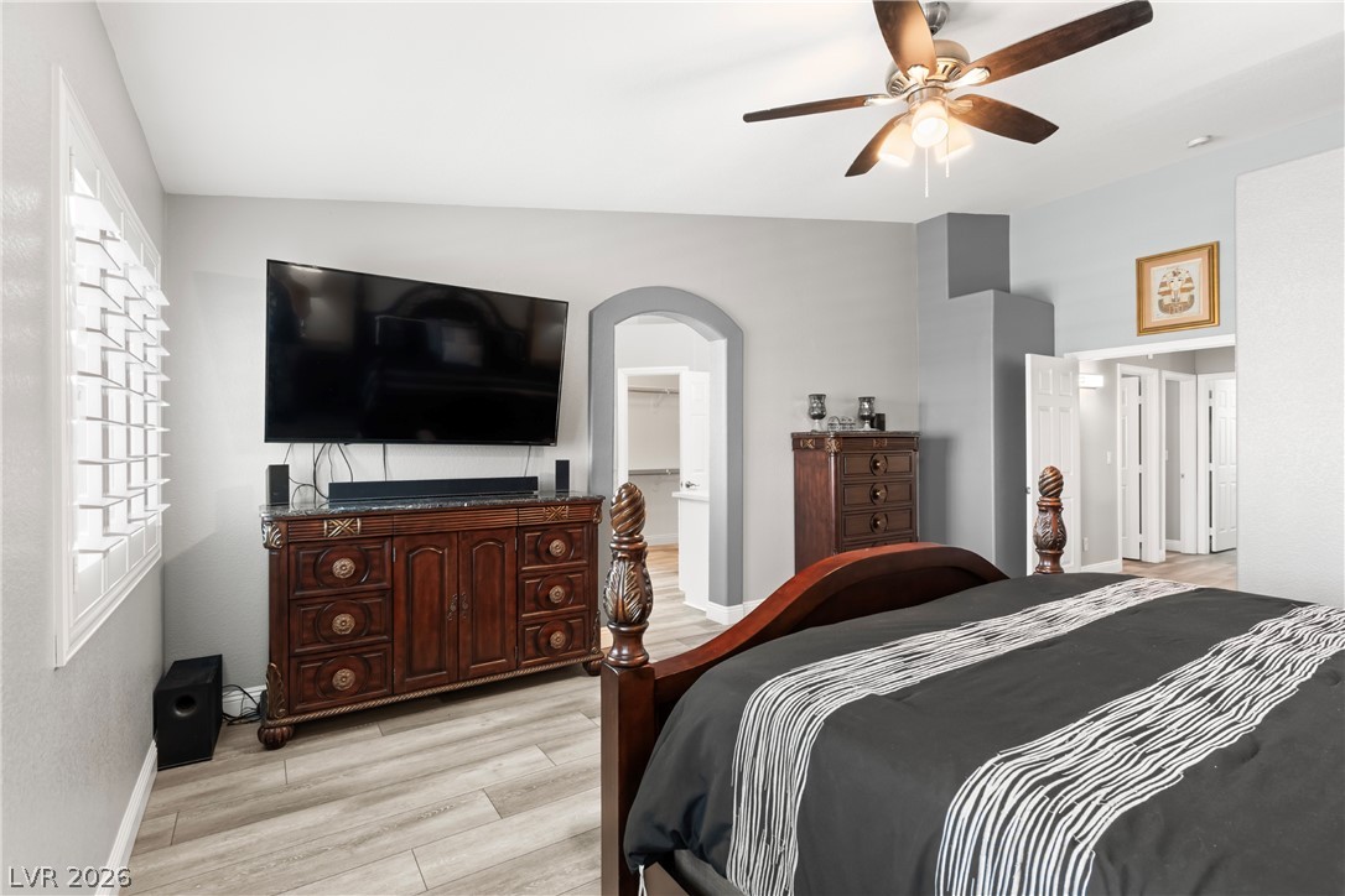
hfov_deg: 93.3
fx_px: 635
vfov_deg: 70.4
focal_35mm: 17
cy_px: 448
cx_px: 672
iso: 400
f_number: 8
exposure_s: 1/2.5
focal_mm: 17
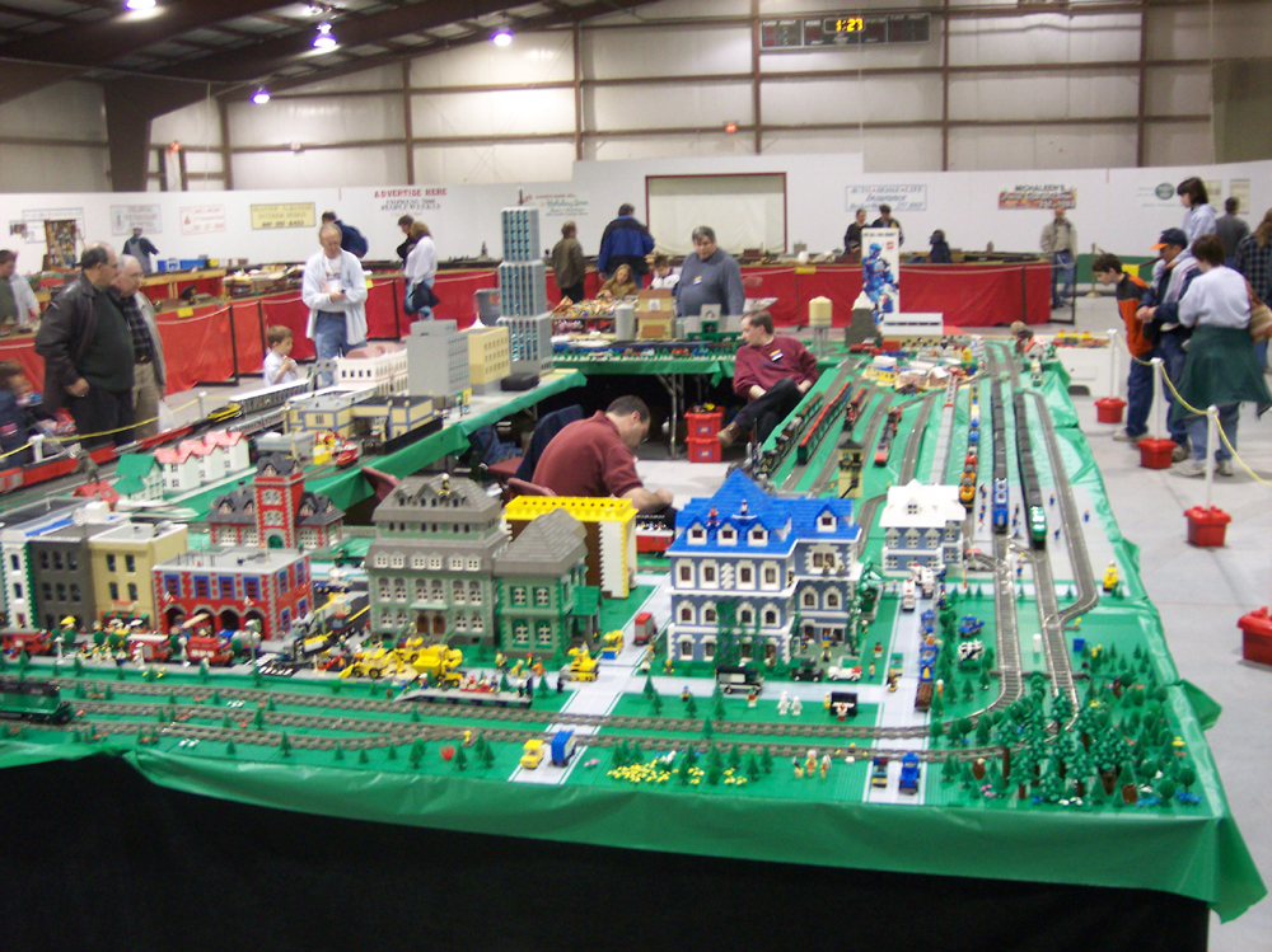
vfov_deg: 37.7
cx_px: 636
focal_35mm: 38
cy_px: 476
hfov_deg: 49.0
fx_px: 1396
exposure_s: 1/8
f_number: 2.8
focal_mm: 8
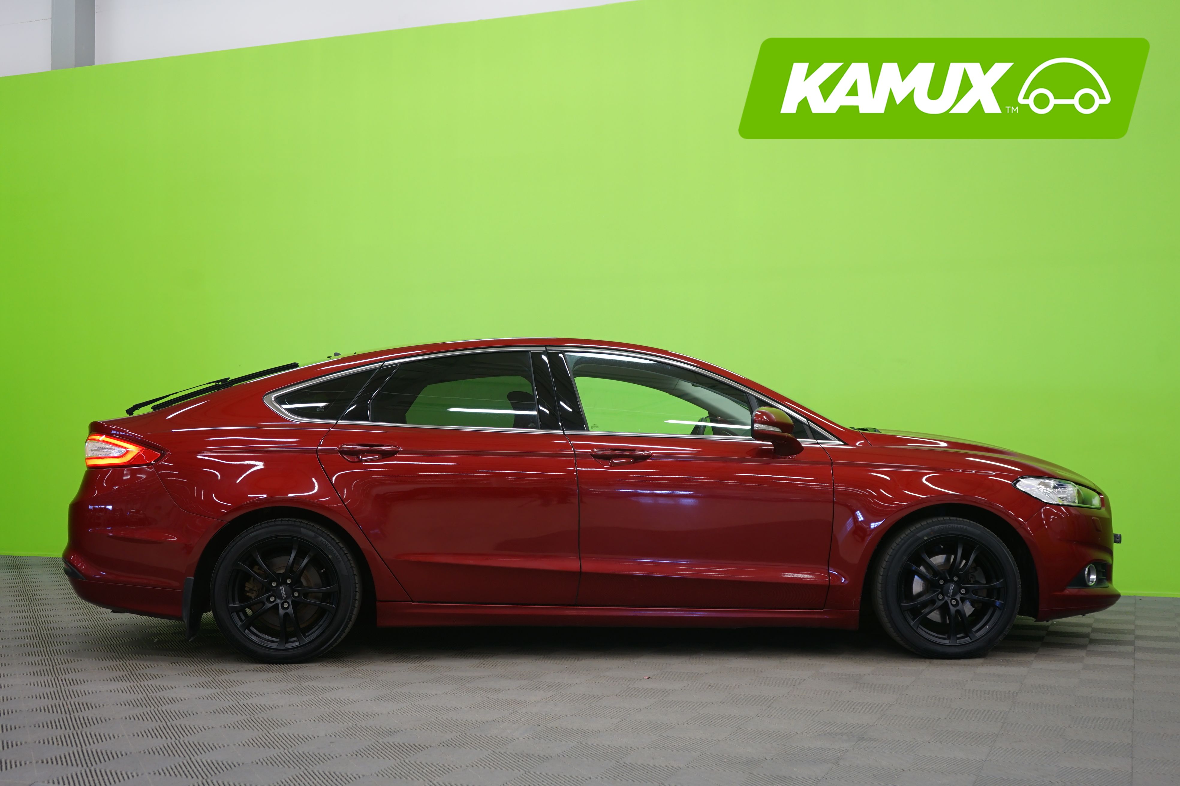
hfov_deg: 47.4
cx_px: 590
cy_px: 393
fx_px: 1344
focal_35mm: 41
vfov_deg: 32.6
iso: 400
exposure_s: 1/8
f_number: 4.5
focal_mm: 41
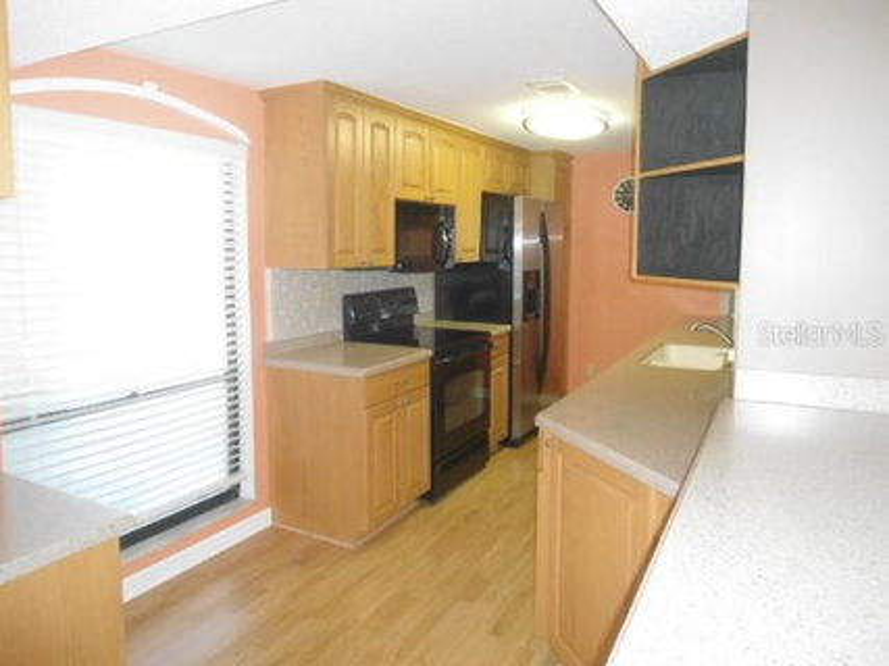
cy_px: 333
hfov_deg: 67.3
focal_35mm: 26
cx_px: 444
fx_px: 668
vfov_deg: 53.0
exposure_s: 1/60
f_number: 2.8
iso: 800
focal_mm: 4.7
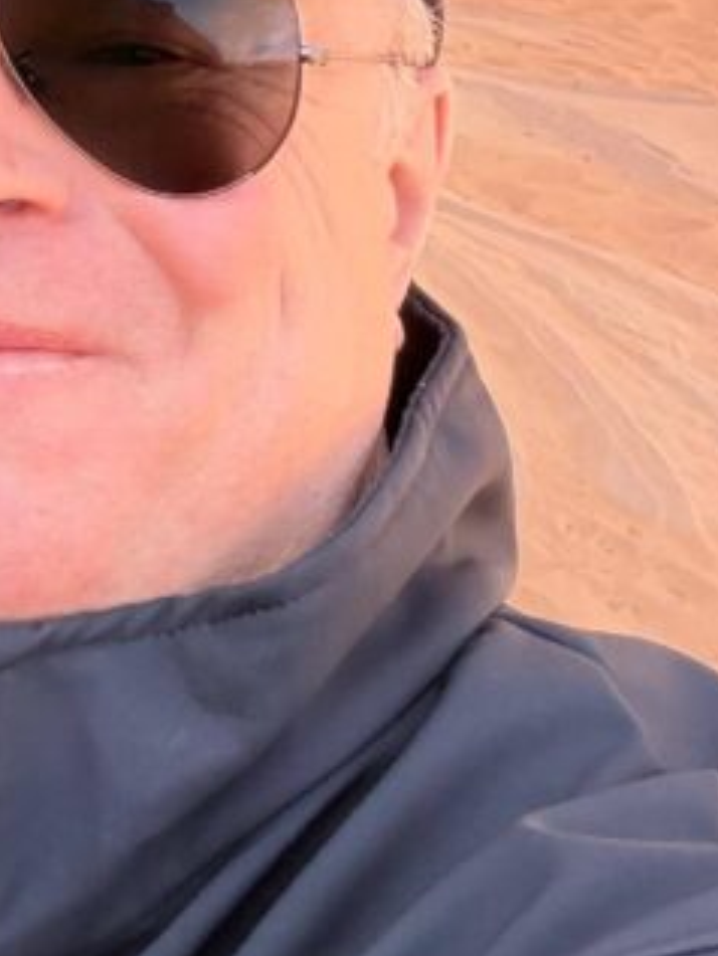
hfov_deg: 14.6
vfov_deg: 18.1
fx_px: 2681
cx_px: -226
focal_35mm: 97
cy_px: -464
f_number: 1.9
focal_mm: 2.71
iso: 64
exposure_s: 1/224
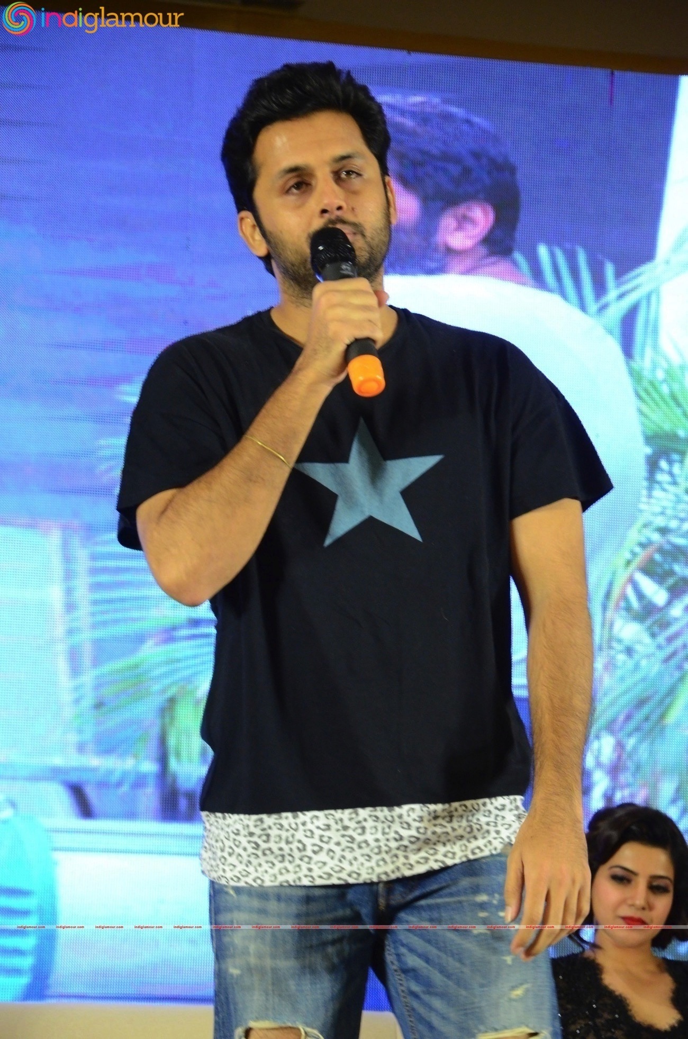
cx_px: 344
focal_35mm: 138
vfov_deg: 14.9
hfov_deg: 9.9
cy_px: 520
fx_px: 3974
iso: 2000
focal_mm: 92
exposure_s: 1/80
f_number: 5.6
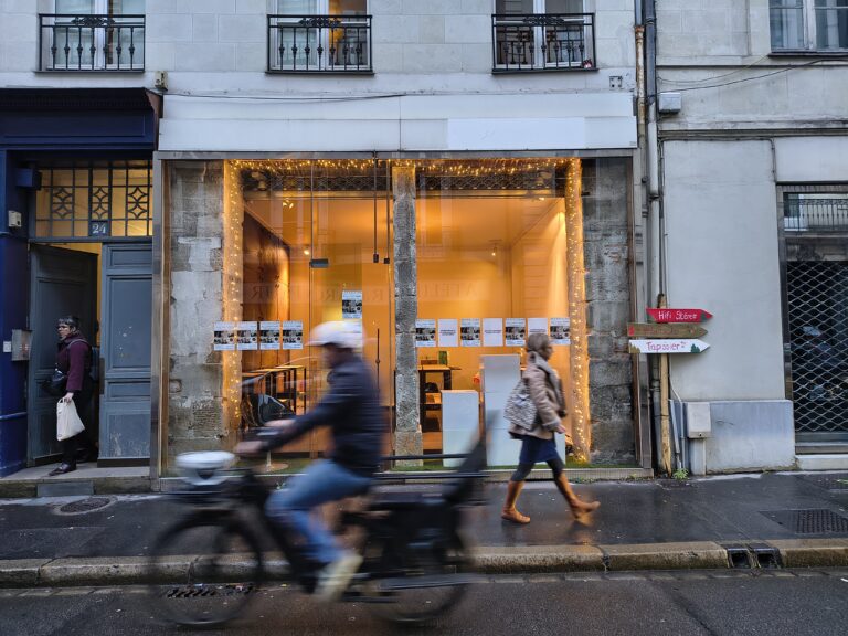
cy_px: 318
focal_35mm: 23
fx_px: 563
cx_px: 424
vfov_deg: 58.9
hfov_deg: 73.9
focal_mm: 5.56
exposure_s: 1/50
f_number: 1.8
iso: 1205
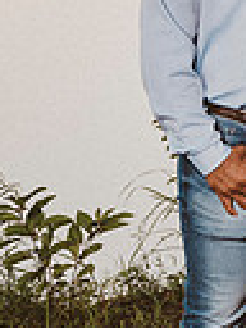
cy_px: 9
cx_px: 637
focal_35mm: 135
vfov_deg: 14.4
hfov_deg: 9.5
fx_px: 1279
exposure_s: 1/500
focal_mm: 28
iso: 200
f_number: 4
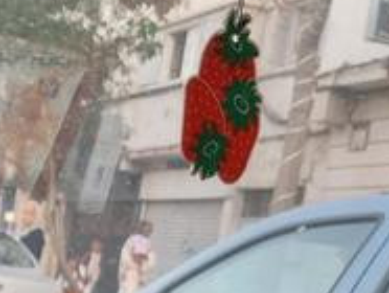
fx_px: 945
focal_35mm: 84
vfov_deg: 16.7
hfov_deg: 20.6
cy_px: 378
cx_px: -155
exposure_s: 1/100
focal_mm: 6.7
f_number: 1.8
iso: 64
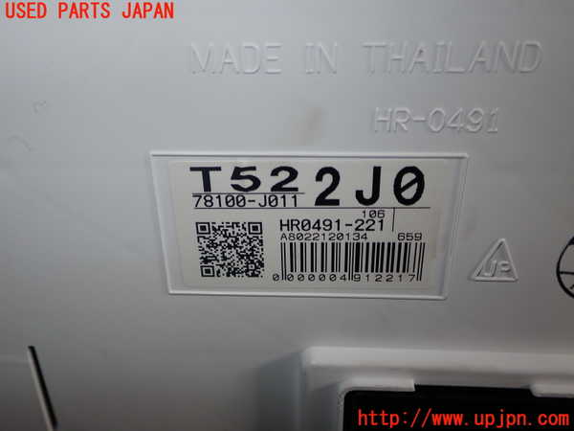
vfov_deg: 39.7
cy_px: 216
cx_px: 287
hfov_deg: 51.4
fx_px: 597
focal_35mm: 36
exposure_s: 1/40
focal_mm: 6.37
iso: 125
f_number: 7.1
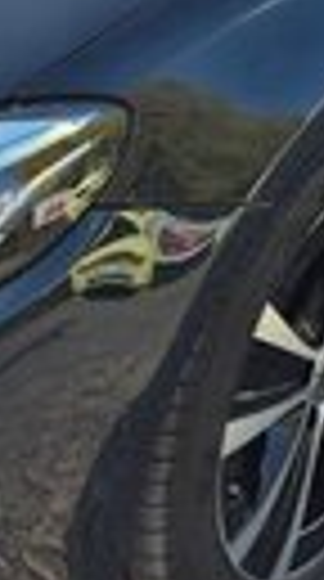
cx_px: 14
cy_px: 22
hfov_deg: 12.5
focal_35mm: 95
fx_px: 1460
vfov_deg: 21.8
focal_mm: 5.4
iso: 25
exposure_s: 1/1296
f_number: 1.8
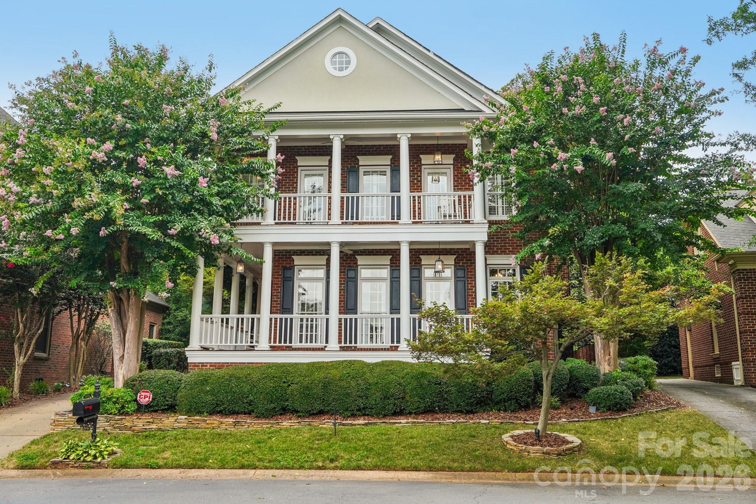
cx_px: 378
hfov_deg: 61.9
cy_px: 252
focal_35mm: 30
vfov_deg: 43.6
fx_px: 630
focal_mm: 20
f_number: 8
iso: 100
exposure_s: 1/30
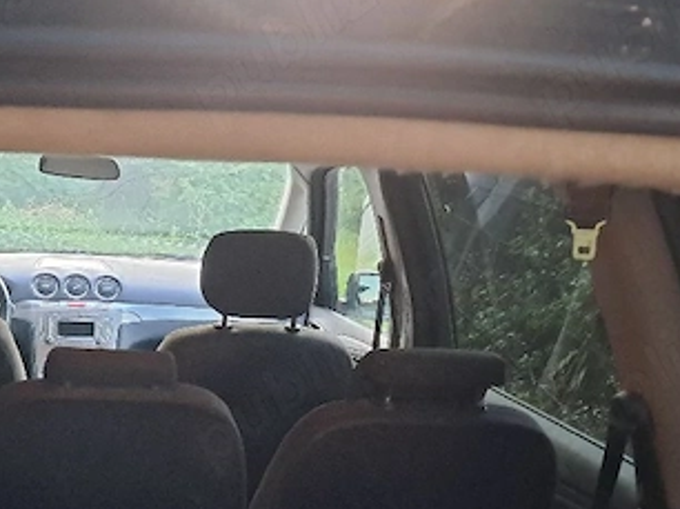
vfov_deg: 27.2
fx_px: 1040
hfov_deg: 34.4
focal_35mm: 53
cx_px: 80
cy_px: 367
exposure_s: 1/24
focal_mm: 4
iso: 800
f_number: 1.8
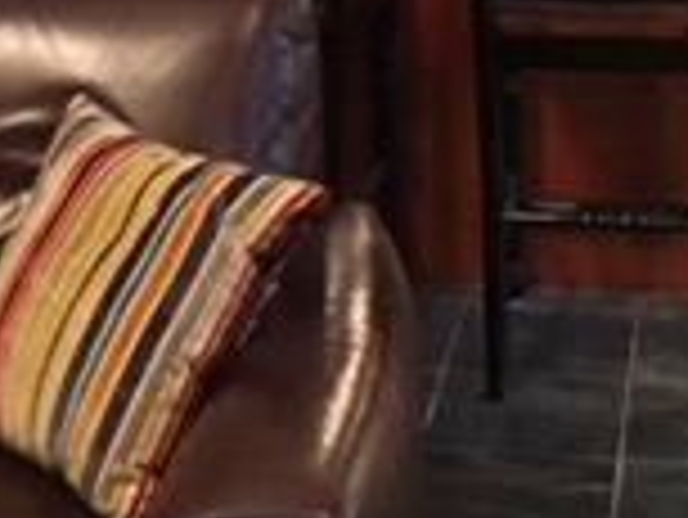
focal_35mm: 117
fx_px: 2327
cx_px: 432
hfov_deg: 16.8
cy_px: -185
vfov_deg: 12.2
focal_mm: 3.99
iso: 80
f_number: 1.8
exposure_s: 1/15
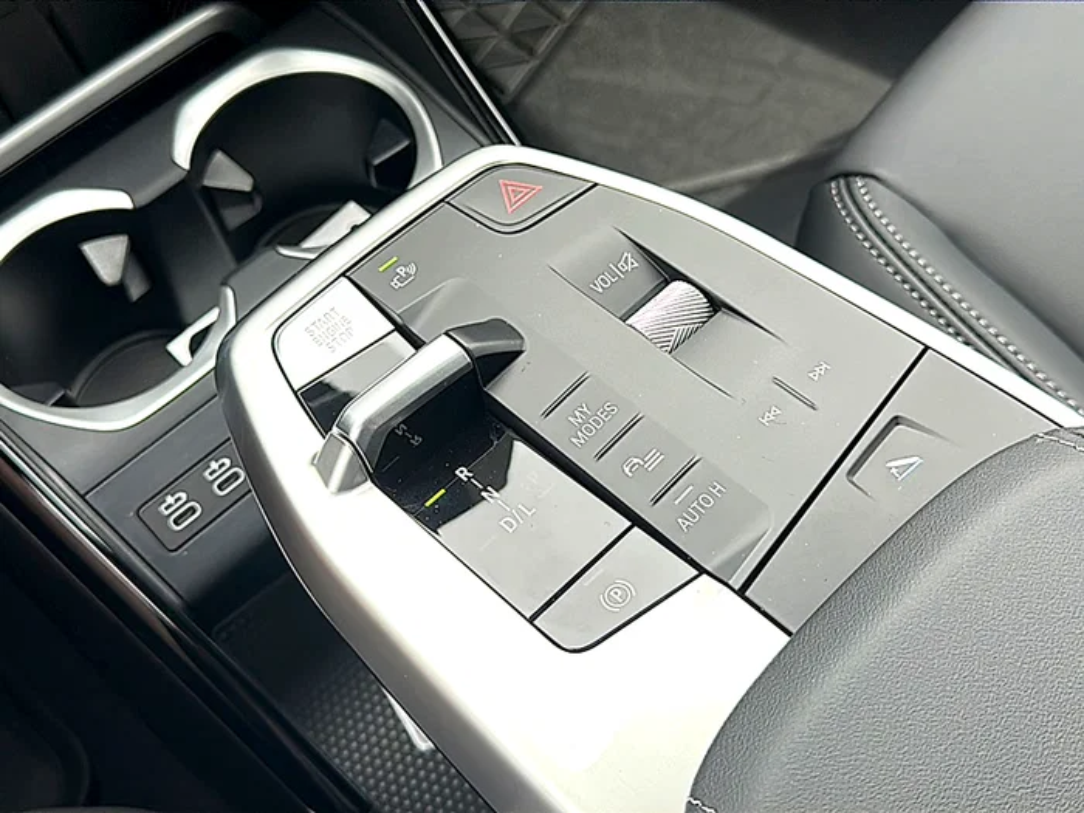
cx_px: 542
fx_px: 1065
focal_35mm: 34
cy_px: 406
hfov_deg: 54.0
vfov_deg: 41.8
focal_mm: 6.86
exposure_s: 1/476
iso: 80
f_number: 1.78
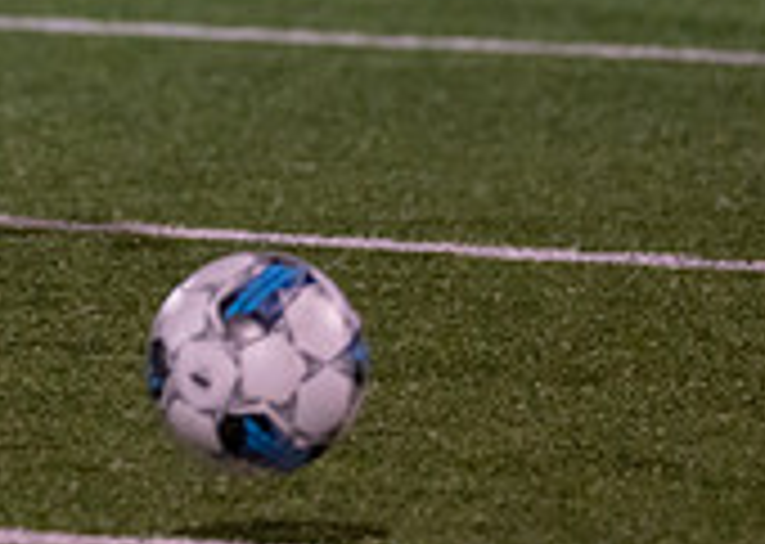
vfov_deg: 1.7
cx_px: -275
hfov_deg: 2.3
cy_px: -426
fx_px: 18749
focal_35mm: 864
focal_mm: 200
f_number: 2.8
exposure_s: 1/1000
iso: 2500
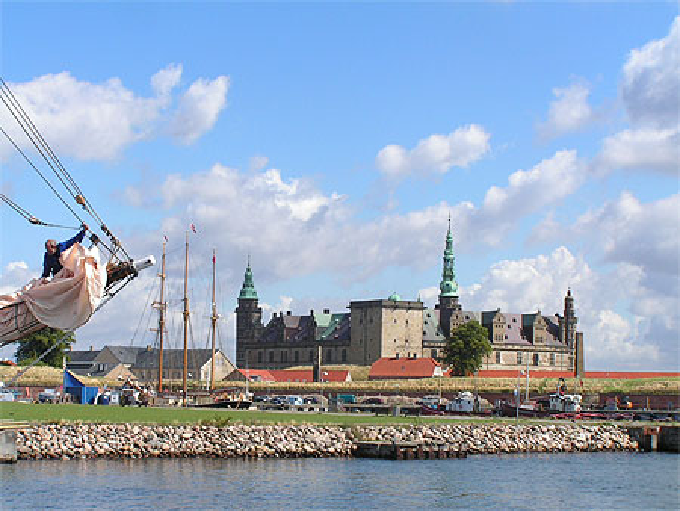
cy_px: 256
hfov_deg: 27.0
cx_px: 340
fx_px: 1415
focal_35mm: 72
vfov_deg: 20.5
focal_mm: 12.1
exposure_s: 1/500
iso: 50
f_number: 5.6
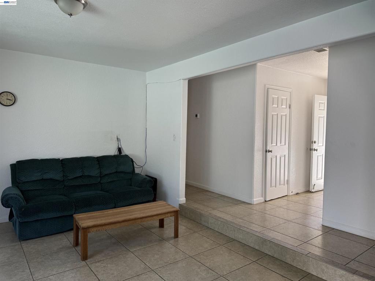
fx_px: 260
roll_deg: -1.0
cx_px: 188
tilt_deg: -1.6
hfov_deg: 71.6
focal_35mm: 24
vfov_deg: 56.8
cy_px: 140
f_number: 1.78
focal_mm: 6.76
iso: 80
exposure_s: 1/121
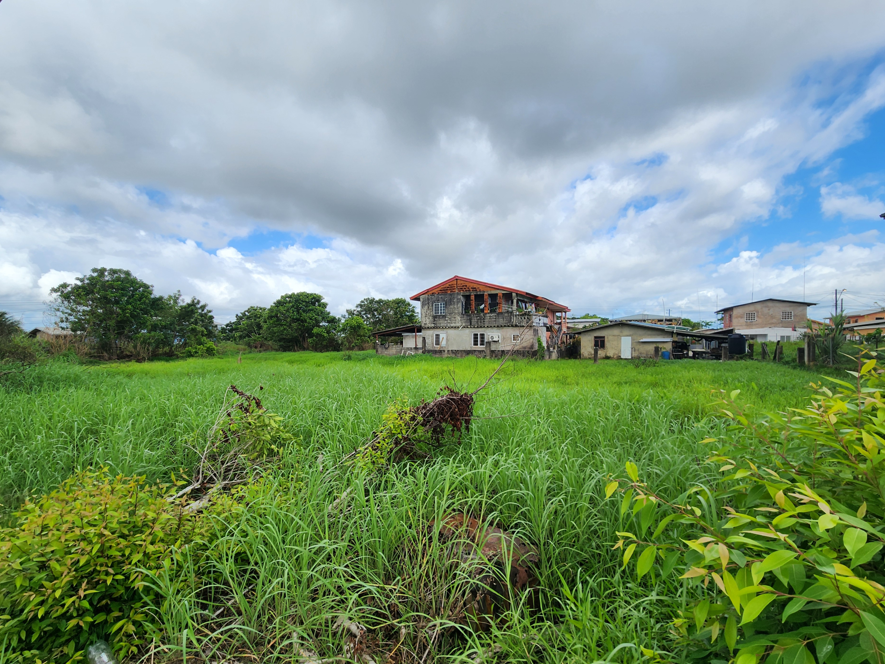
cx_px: 433
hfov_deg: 102.0
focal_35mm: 14
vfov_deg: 85.6
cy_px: 349
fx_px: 358
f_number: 2.2
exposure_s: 1/1501
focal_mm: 2.2
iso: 50
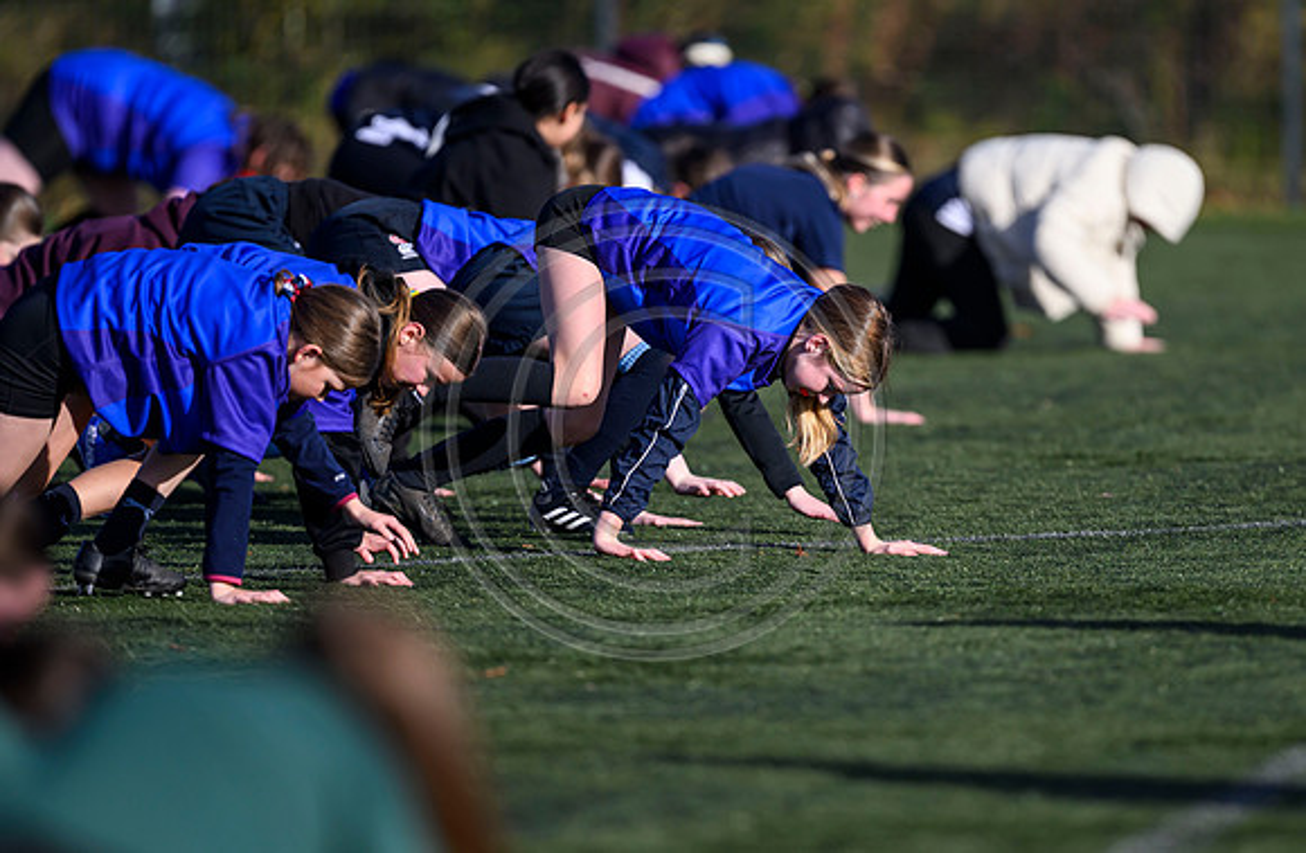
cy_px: 531
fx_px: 18689
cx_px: 754
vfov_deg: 2.6
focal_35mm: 518
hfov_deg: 4.0
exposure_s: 1/6400
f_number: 3.2
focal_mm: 400
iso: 500
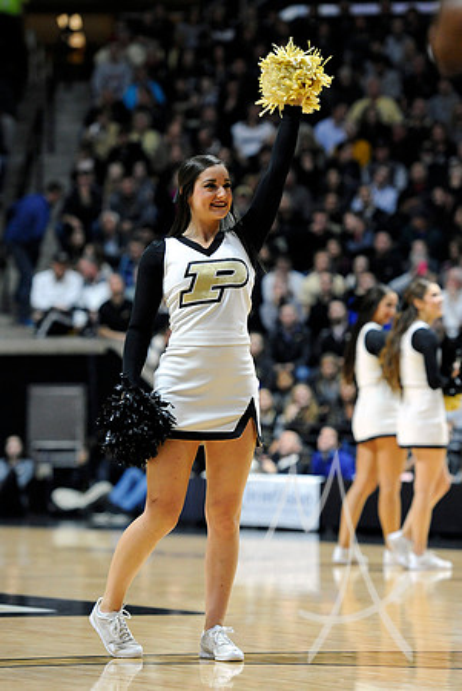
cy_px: 346
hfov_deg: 9.2
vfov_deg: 13.7
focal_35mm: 150
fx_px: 2881
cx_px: 231
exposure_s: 1/1000
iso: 4000
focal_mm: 150
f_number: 3.5
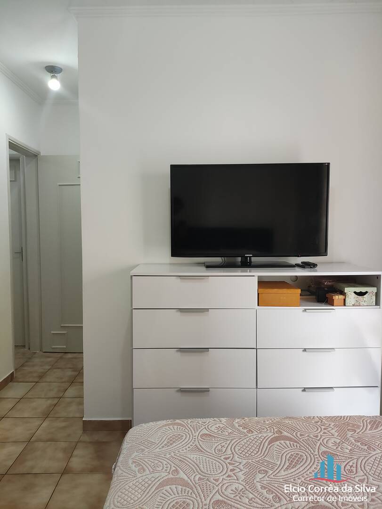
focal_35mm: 25
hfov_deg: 54.9
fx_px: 368
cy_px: 254
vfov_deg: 69.4
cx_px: 191
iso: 425
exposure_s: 1/120
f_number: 1.79
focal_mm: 4.71
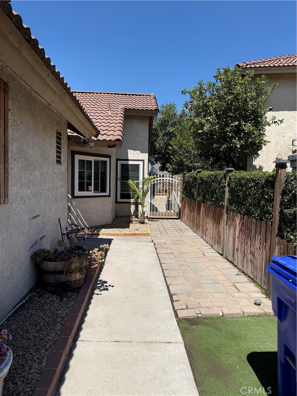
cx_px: 148
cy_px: 198
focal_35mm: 24
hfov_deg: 56.8
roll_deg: -0.9
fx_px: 275
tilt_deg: -4.3
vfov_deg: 71.6
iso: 80
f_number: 1.78
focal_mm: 6.76
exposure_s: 1/5714
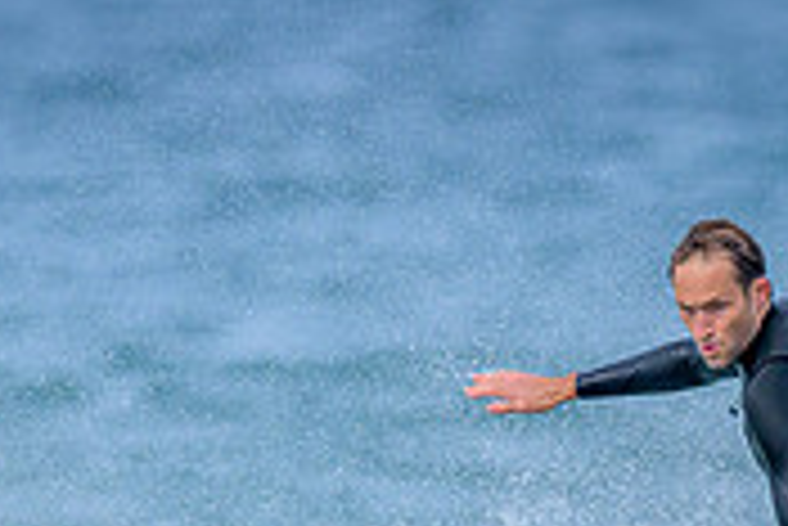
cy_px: 870
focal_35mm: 3643
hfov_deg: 0.6
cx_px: 246
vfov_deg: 0.4
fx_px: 79805
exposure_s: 1/2000
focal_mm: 800
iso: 400
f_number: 6.3
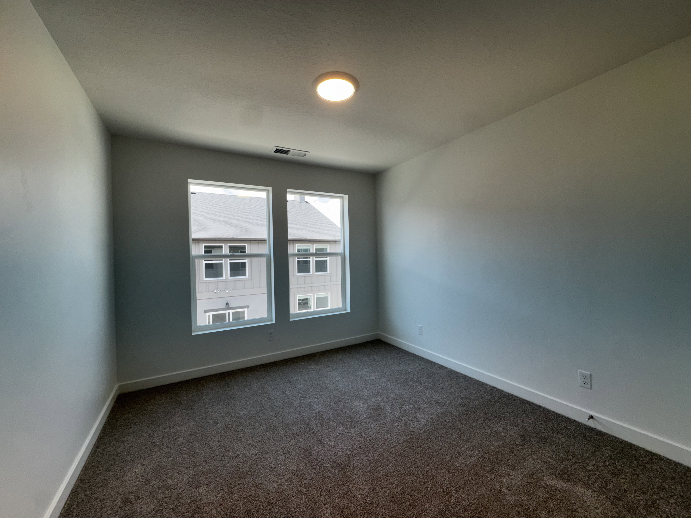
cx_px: 346
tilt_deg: +0.3
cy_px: 259
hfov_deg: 102.1
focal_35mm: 14
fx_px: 279
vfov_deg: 85.7
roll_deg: +0.5
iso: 40
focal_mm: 2.22
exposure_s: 1/277
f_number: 2.2
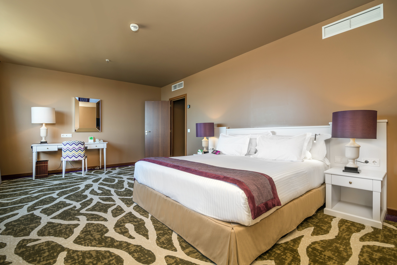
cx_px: 198
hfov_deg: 96.7
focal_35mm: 16
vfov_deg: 73.8
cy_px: 132
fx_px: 177
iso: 250
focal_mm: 16
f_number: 4
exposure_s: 1/60
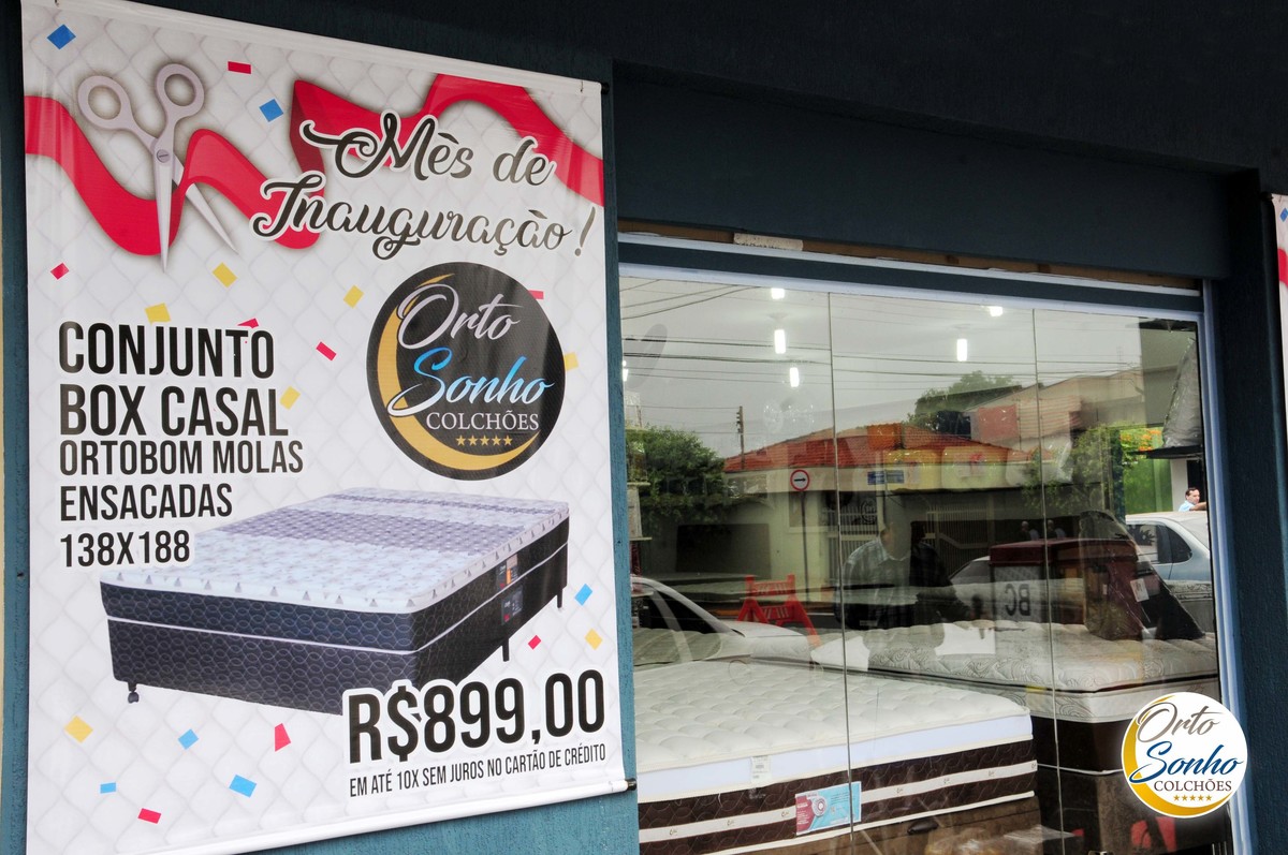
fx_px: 1394
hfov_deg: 49.6
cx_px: 644
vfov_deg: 34.1
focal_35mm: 39
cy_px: 428
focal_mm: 26
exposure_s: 1/60
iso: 400
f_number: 14
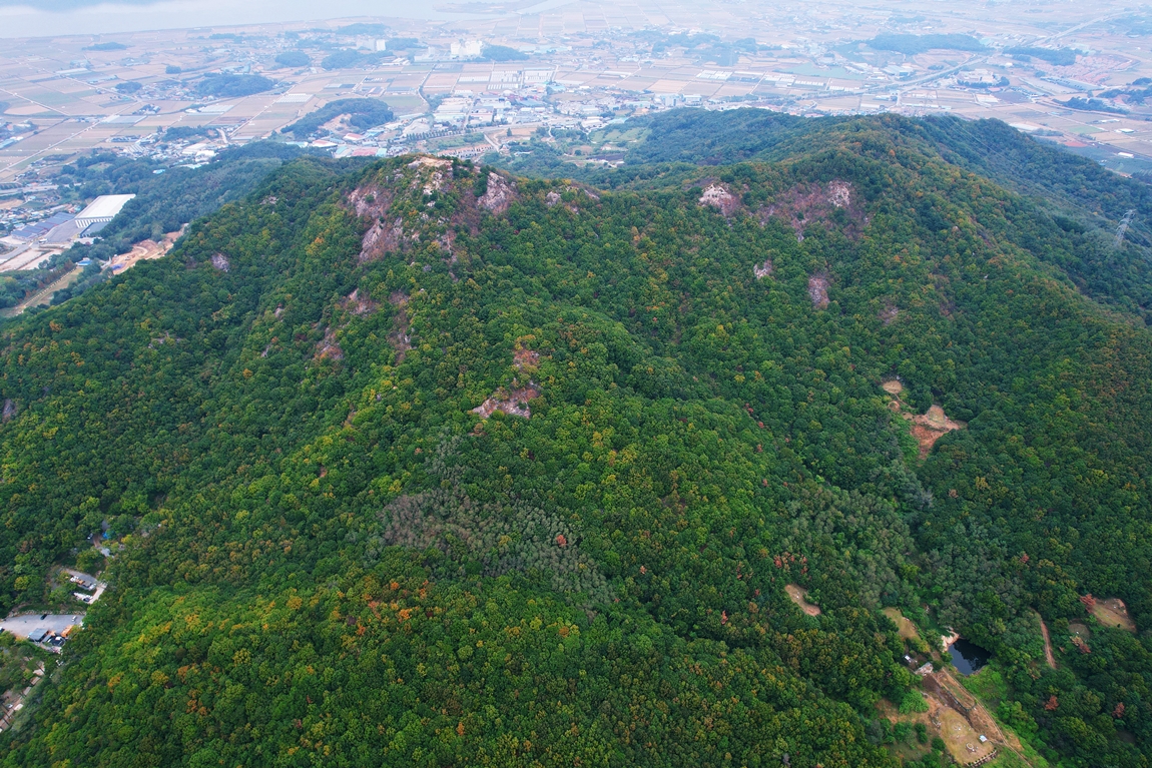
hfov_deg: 78.6
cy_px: 384
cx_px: 576
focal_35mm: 22
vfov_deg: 57.2
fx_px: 704
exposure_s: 1/200
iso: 110
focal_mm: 8.38
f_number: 2.8
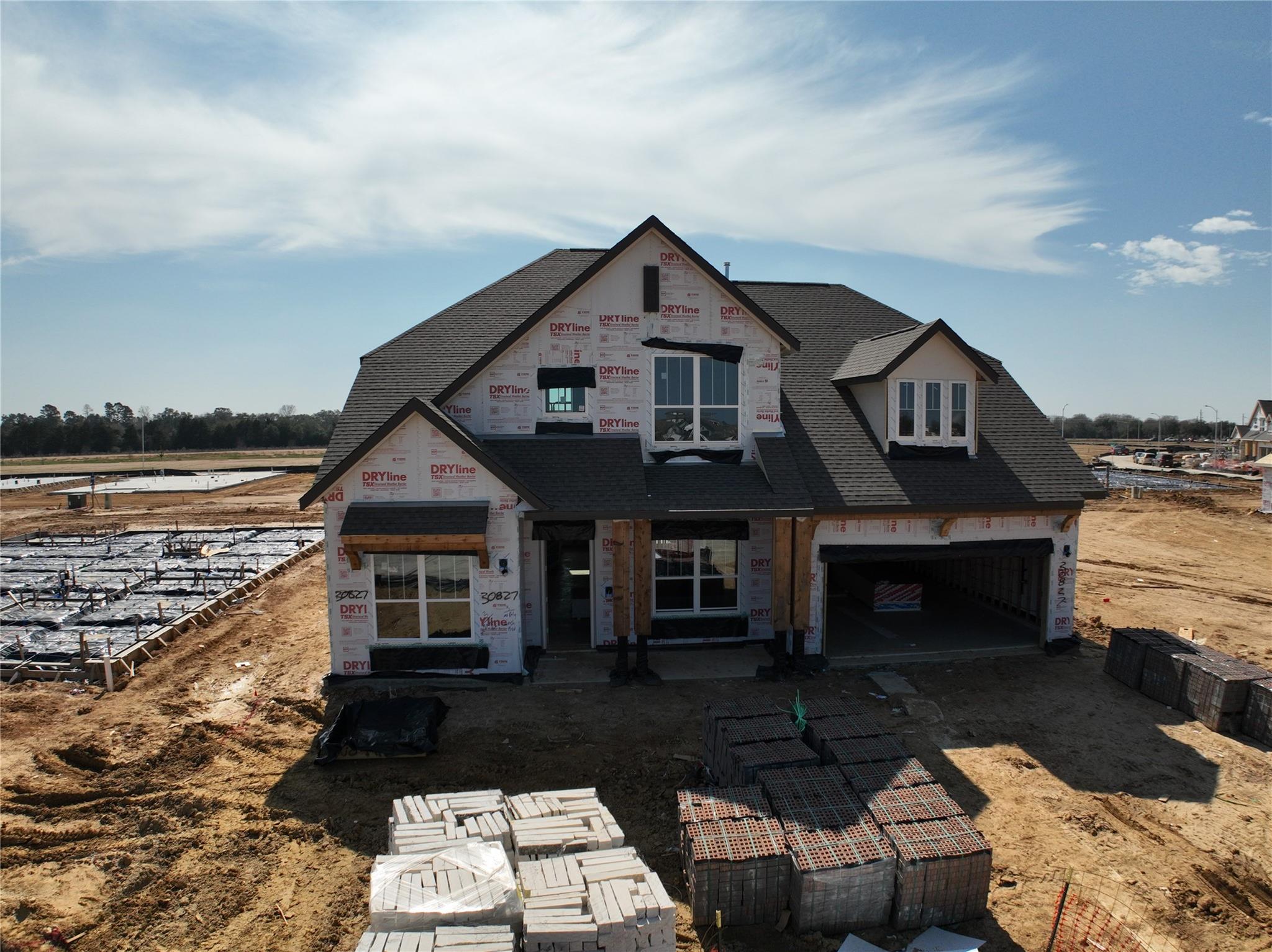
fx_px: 881
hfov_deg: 71.6
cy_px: 476
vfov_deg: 56.8
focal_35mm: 24
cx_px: 636
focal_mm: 12.29
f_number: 2.8
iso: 160
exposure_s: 1/5000
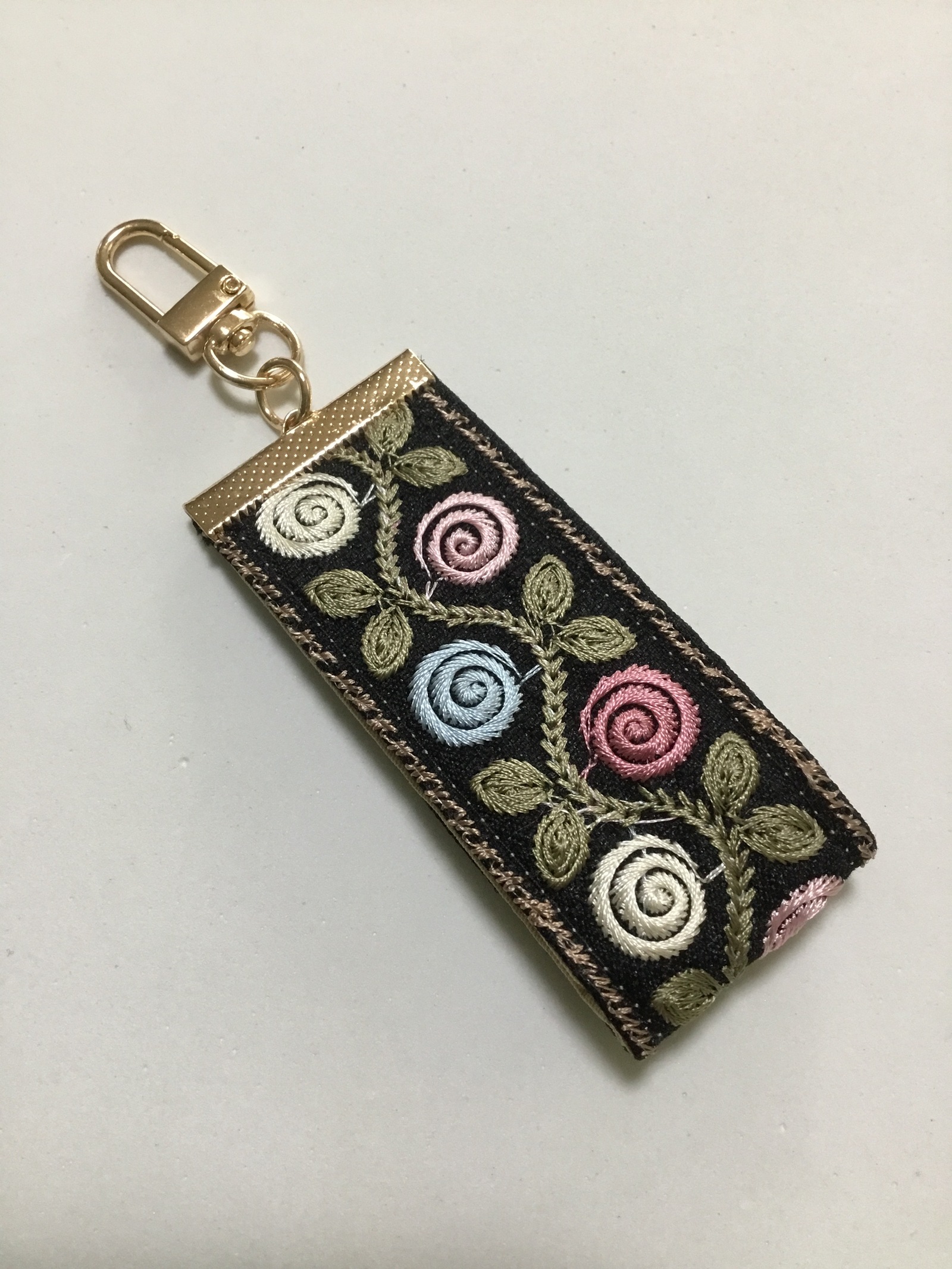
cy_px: 634
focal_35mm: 31
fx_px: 1137
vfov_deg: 58.3
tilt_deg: -75.9
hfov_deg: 45.4
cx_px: 476
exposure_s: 1/30
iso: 80
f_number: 2.4
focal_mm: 3.3
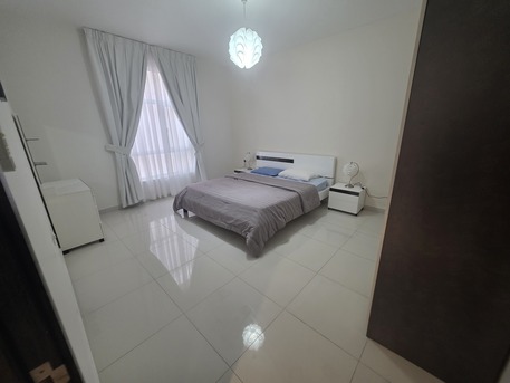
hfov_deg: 106.2
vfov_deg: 89.9
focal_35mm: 13
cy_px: 192
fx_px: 192
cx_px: 255
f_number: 1.9
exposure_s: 1/50
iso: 250
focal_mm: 2.2
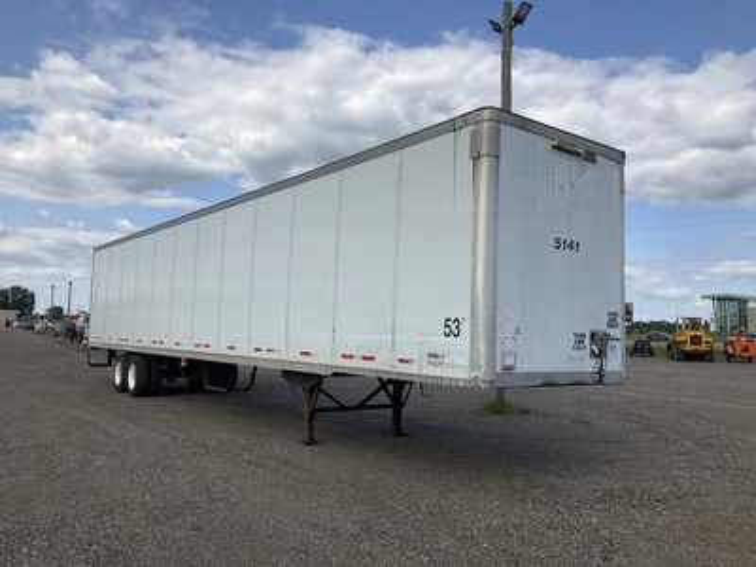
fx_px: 633
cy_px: 284
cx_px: 378
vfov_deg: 48.2
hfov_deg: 61.7
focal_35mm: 29
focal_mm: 3
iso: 25
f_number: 1.8
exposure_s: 1/2227
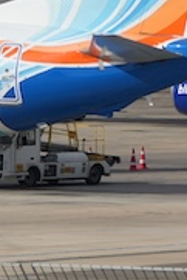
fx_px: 8795
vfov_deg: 1.8
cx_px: -539
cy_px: -241
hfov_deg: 1.2
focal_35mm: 1131
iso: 100
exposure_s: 1/1000
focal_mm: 114
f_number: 5.6
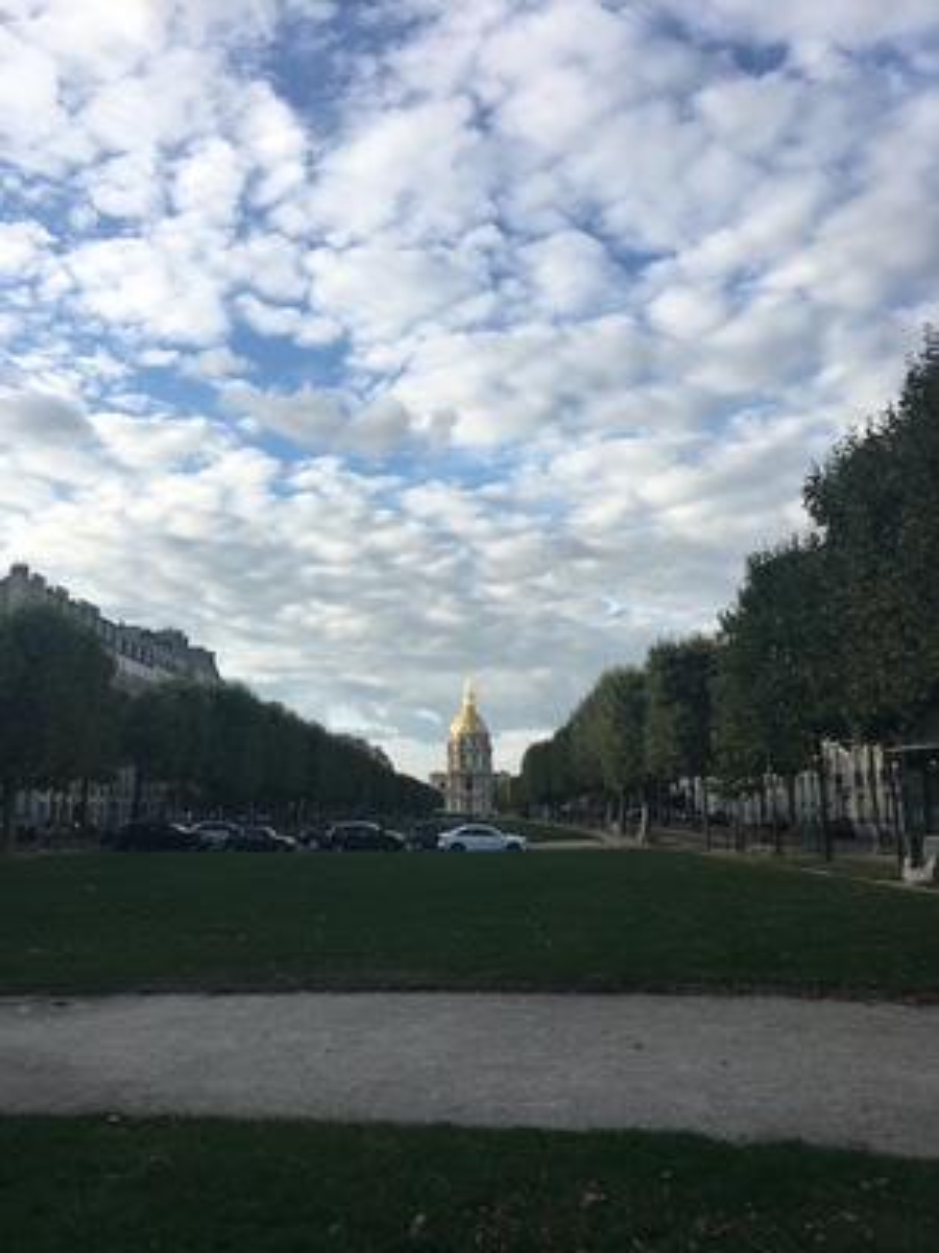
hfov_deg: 48.2
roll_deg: +1.0
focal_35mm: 29
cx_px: 470
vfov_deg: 61.7
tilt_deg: +10.4
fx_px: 1049
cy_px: 626
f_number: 2.2
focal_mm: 4.15
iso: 25
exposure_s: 1/927
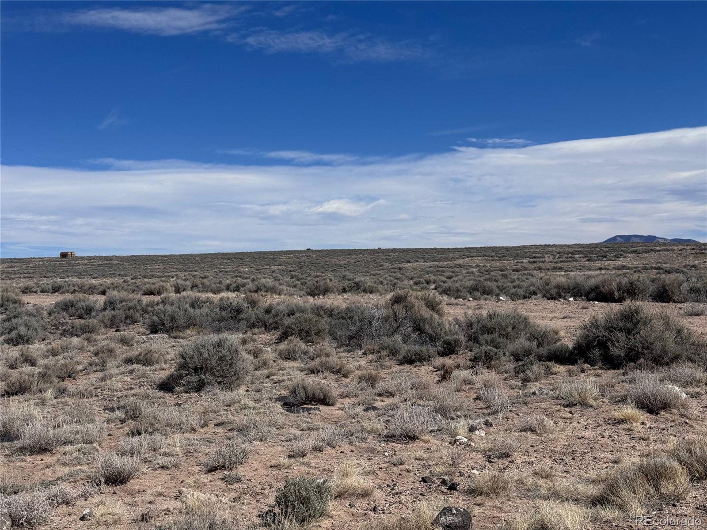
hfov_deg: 39.7
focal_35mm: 48
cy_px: 265
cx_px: 354
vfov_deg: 30.3
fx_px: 980
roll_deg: +0.4
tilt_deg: -0.3
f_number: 1.78
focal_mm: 6.76
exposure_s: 1/10526
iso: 64
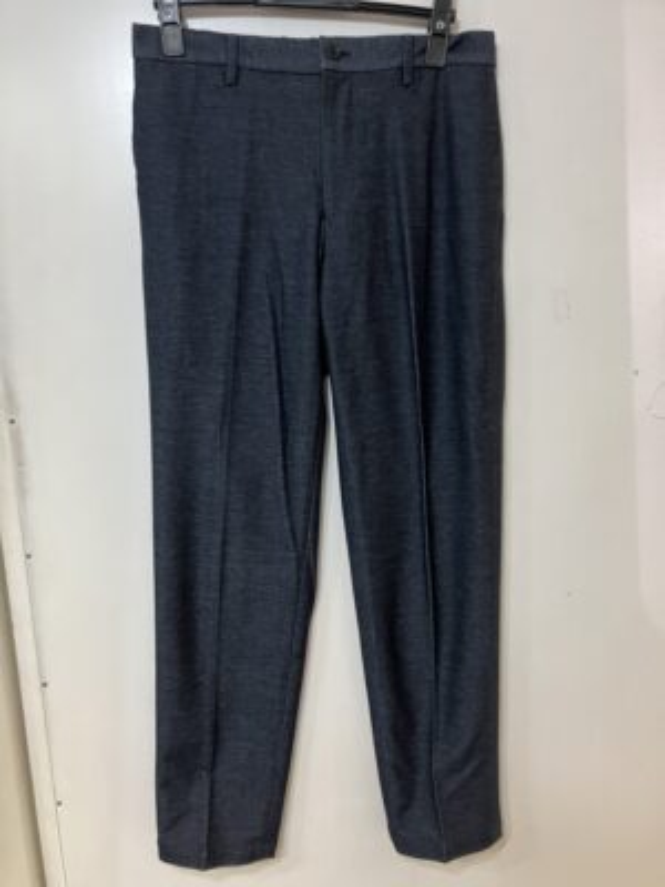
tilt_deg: -17.2
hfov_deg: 49.7
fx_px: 717
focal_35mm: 28
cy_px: 444
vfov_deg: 63.4
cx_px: 332
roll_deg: +2.5
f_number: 1.8
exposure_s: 1/50
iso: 160
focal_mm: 3.99
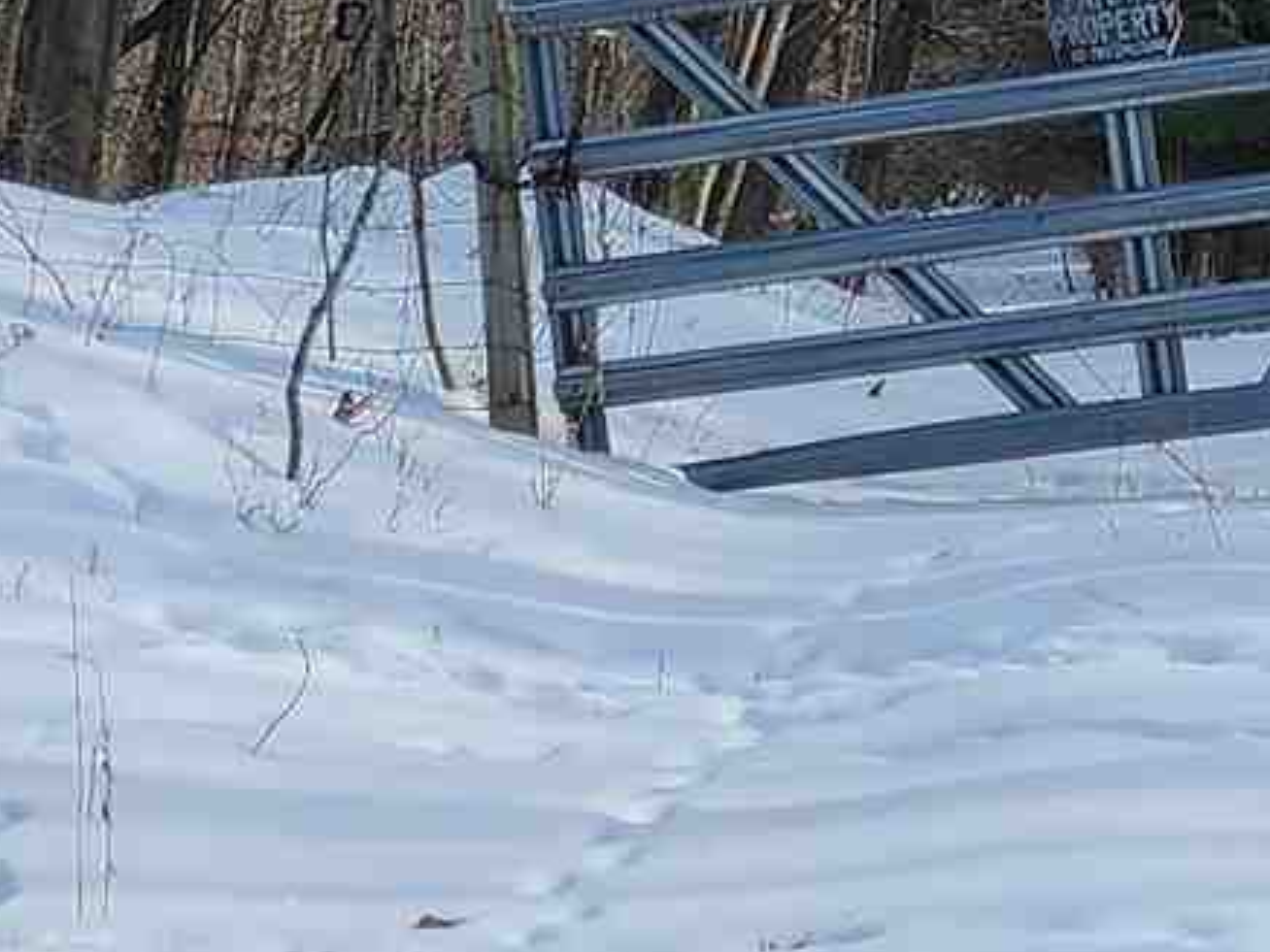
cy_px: -422
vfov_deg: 9.0
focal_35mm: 162
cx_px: 1095
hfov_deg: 12.1
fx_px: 5943
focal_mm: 6.4
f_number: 1.8
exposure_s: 1/812
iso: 12
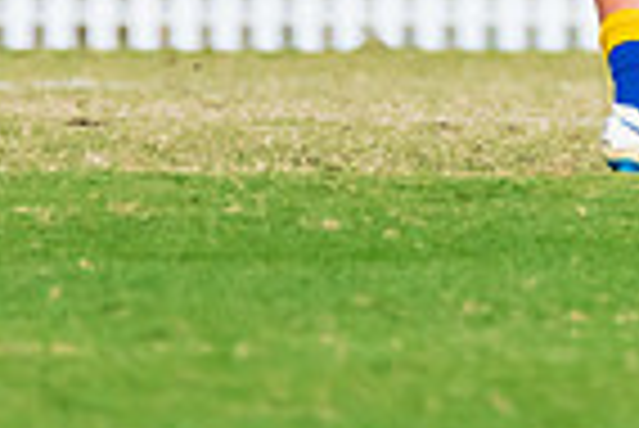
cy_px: -454
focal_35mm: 2440
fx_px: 43354
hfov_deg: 0.8
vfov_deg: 0.6
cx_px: 985
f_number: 7.1
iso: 1000
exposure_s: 1/1250
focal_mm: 500
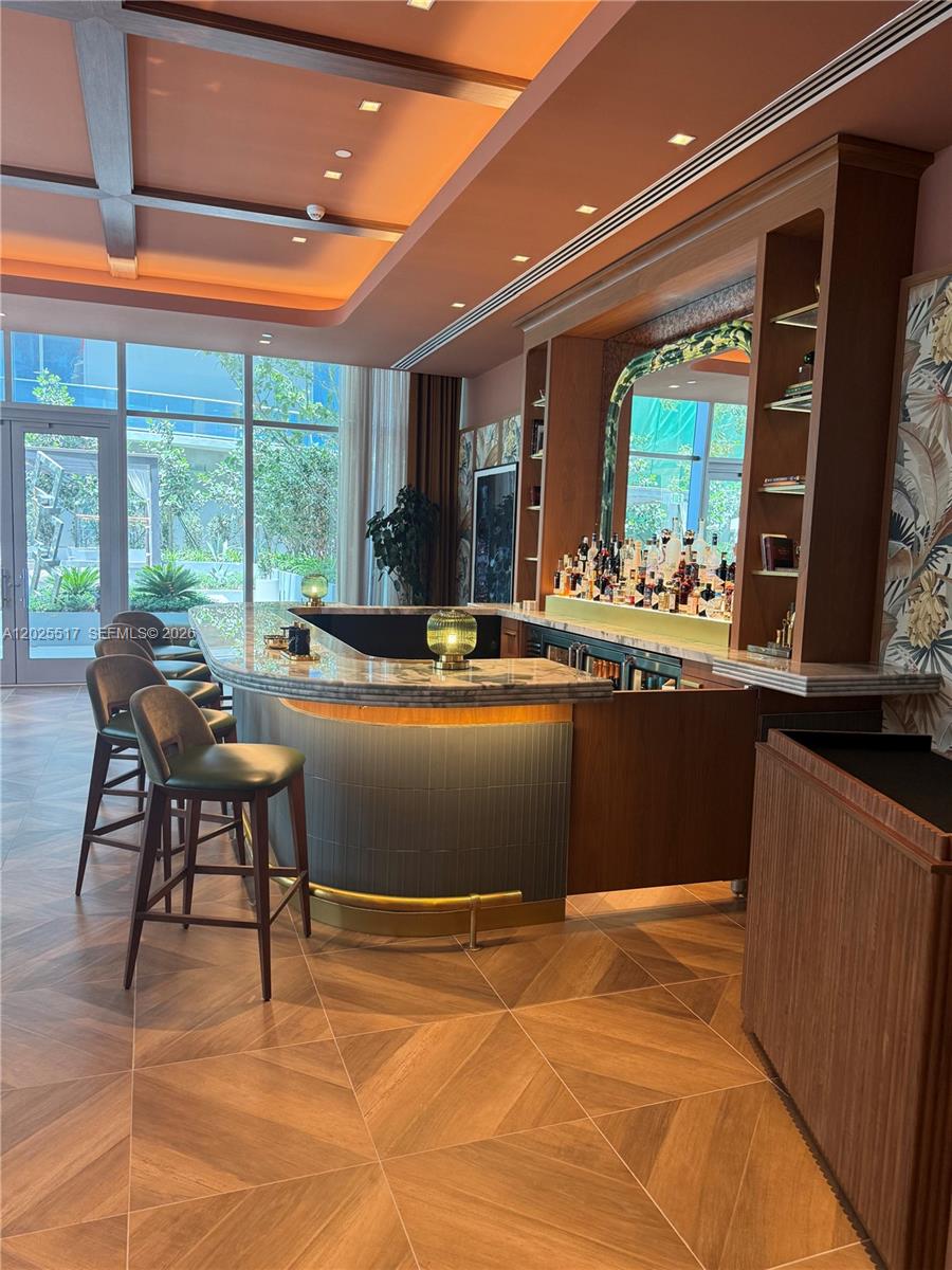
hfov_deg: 56.8
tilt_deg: -6.4
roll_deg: -2.3
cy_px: 635
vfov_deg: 71.6
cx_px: 476
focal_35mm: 24
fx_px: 880
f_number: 1.78
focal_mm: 6.76
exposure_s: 1/120
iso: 200
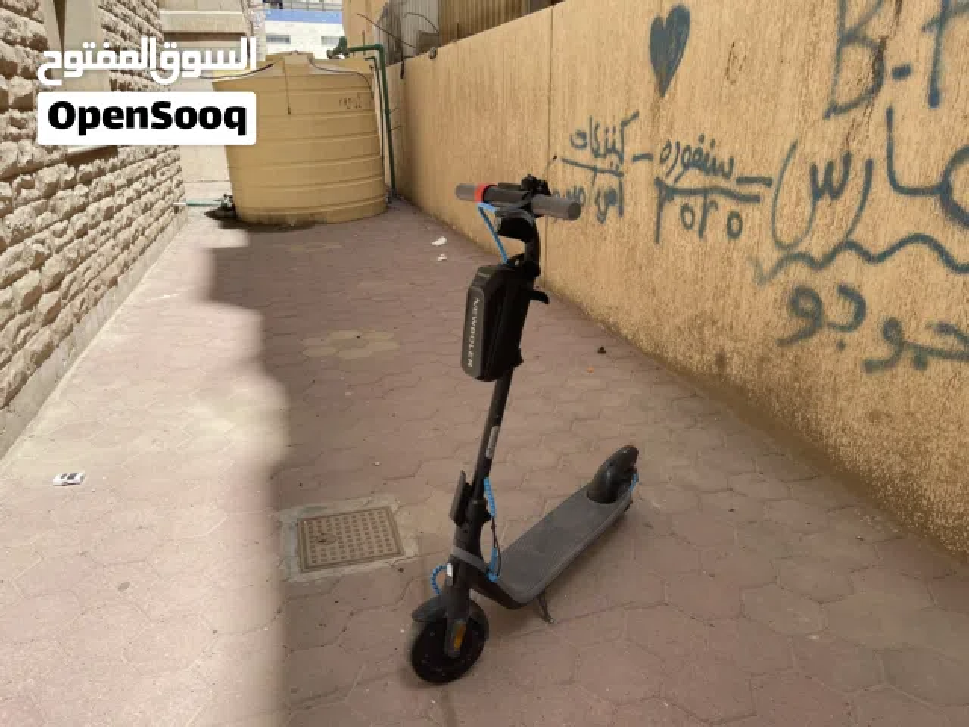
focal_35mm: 25
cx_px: 484
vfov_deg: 54.9
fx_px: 700
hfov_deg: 69.4
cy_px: 364
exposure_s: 1/1689
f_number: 1.6
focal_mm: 5.1
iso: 32
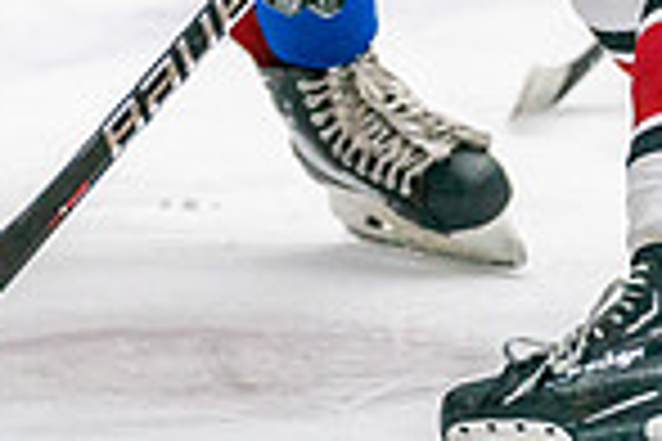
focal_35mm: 626
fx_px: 11511
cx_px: 50
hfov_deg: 3.3
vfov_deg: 2.2
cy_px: -412
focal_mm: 159
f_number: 2.8
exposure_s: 1/1250
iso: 3200
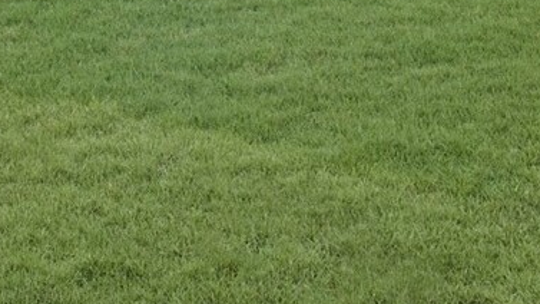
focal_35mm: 63
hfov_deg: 33.3
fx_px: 902
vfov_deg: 16.3
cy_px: -234
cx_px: 275
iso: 100
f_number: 9
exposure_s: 1/160
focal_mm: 14
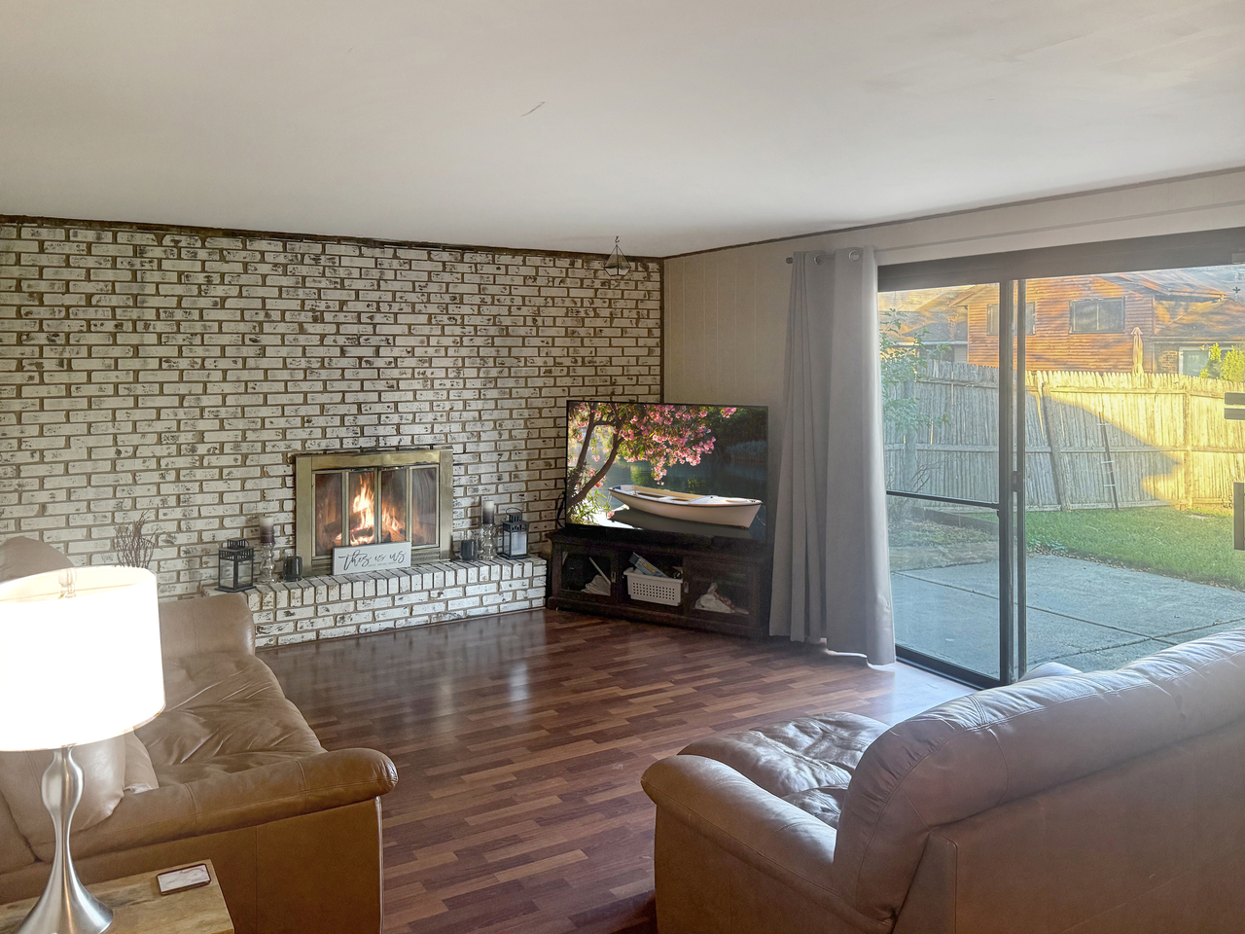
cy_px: 438
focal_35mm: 27
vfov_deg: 51.3
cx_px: 629
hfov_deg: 65.3
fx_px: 971
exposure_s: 1/120
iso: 400
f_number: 1.78
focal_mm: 6.76
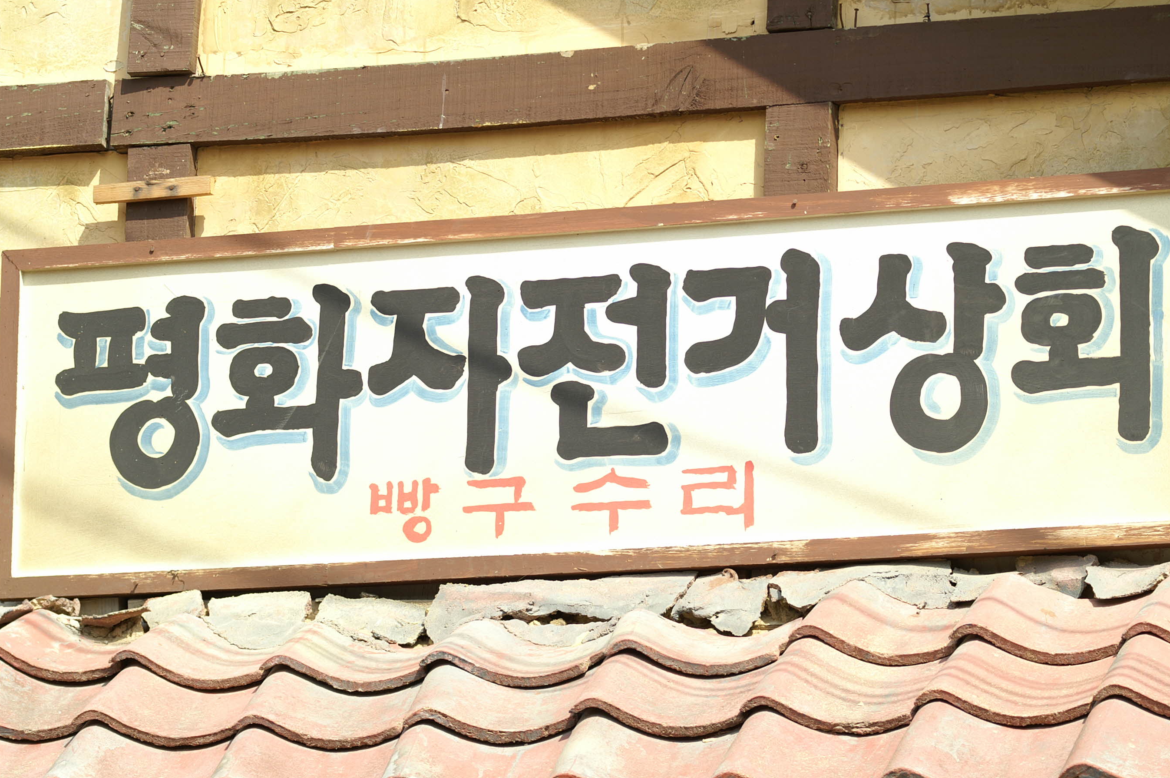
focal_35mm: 134
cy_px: 391
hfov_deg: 15.3
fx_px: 4351
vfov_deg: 10.2
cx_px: 605
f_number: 4.5
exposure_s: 1/500
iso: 100
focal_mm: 80
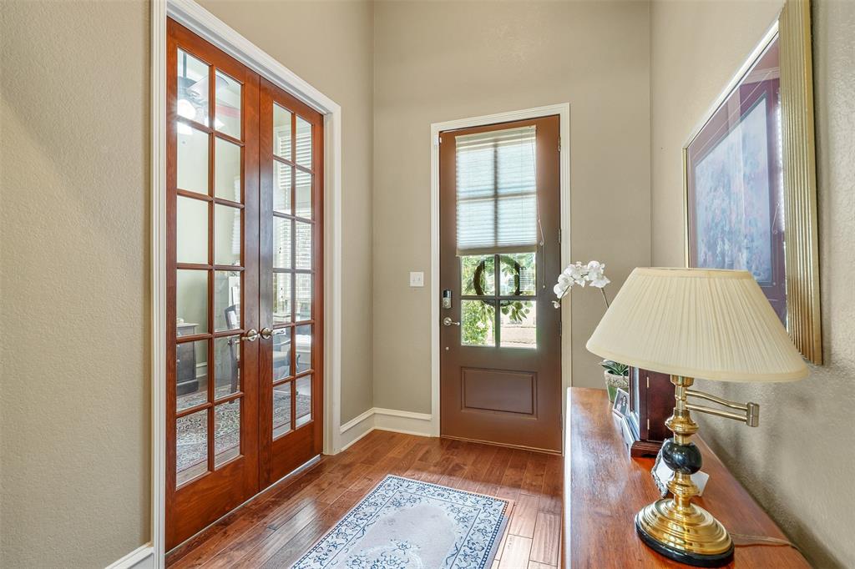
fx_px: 404
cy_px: 284
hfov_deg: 93.3
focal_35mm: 17
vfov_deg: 70.4
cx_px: 428
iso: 800
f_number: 8
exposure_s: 1/8
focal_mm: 17
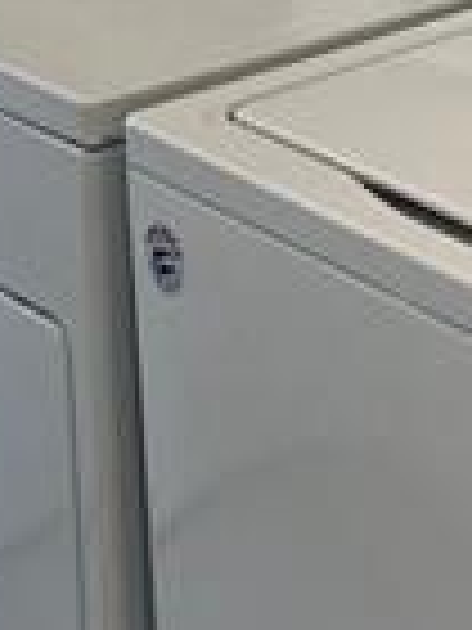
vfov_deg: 13.5
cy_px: -104
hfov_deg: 10.2
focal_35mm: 143
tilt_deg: -17.2
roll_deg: +0.7
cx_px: 580
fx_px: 2600
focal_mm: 4.2
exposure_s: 1/120
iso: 64
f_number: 1.6
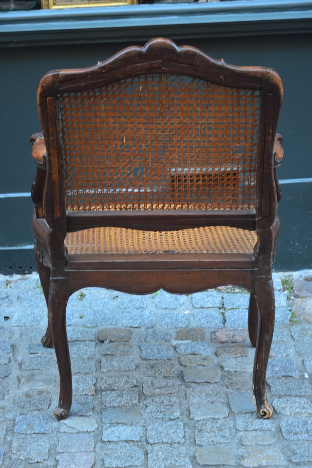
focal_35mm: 93
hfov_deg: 14.7
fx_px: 1211
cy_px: 234
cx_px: 156
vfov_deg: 21.9
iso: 400
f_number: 5.3
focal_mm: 62
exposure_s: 1/30
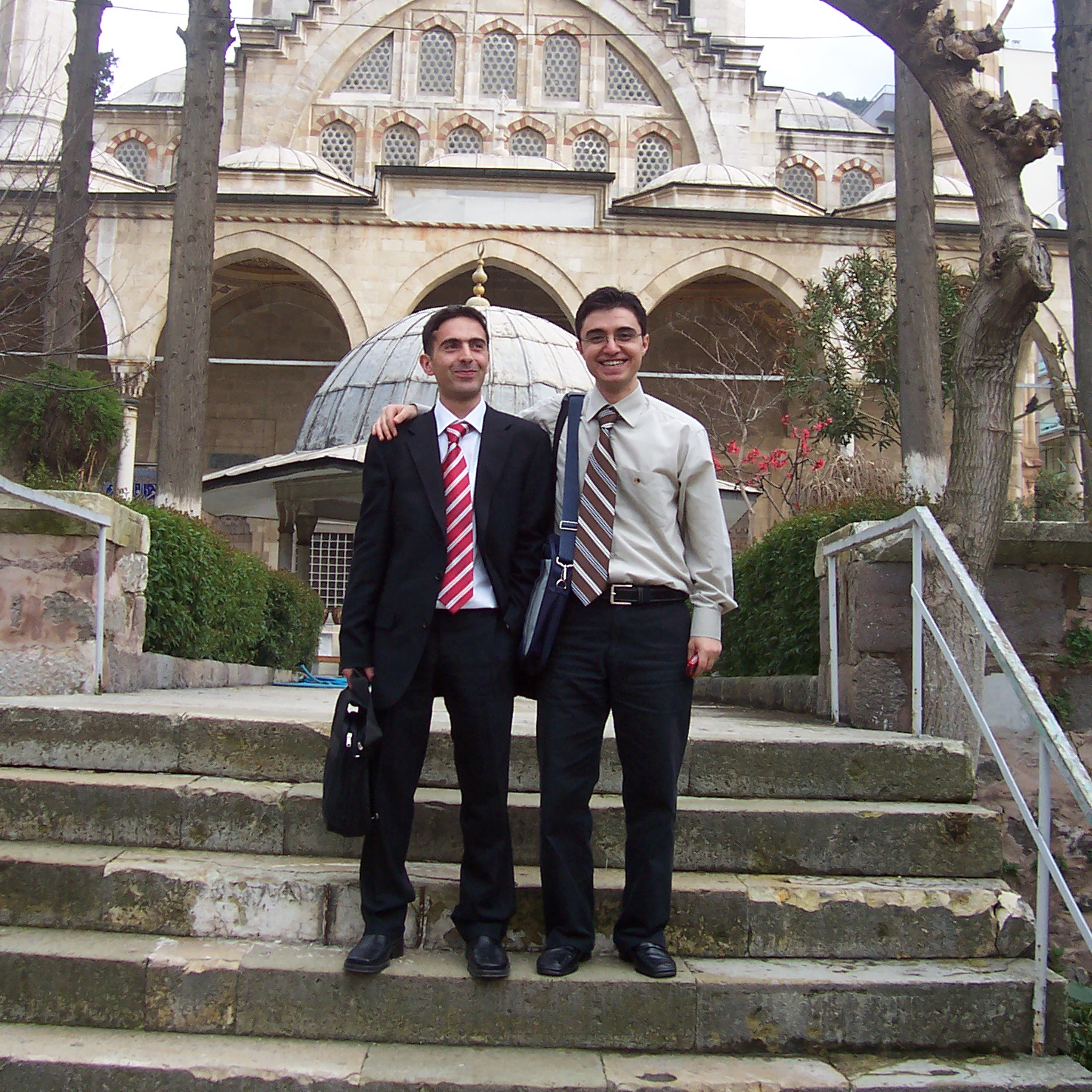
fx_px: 1606
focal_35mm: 45
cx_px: 560
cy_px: 477
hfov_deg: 37.5
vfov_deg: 37.5
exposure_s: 1/500
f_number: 2.8
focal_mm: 5.6
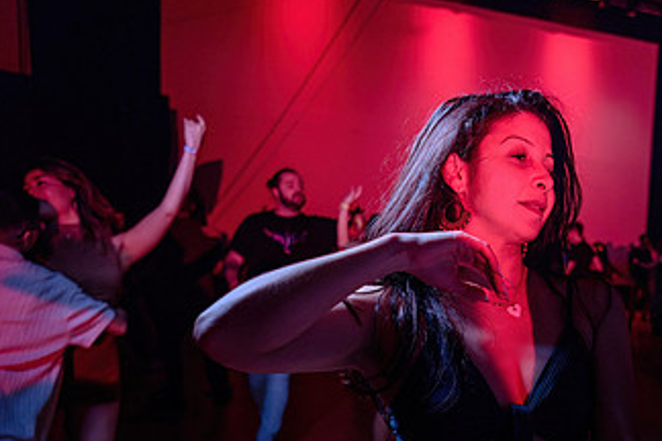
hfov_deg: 42.6
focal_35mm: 43
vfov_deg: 30.6
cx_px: 564
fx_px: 791
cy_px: 336
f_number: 2.8
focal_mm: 24
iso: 800
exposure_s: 1/160
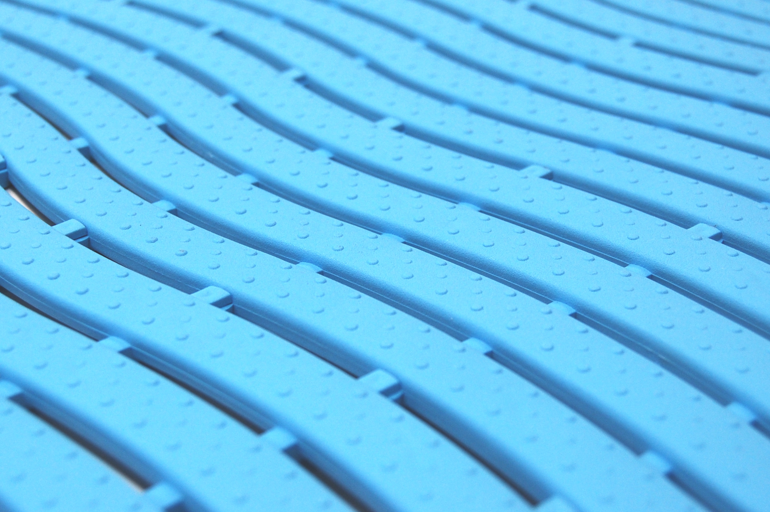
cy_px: 233
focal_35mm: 69
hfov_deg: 29.3
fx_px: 1469
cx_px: 317
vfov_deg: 19.8
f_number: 5.6
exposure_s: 1/125
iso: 360
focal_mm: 31
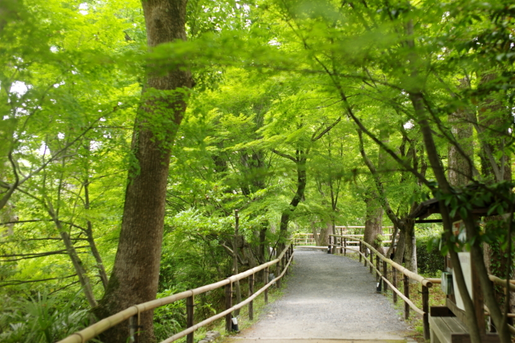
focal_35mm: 43
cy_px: 165
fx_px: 615
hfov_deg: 45.3
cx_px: 300
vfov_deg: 31.2
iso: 160
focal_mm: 35
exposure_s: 1/125
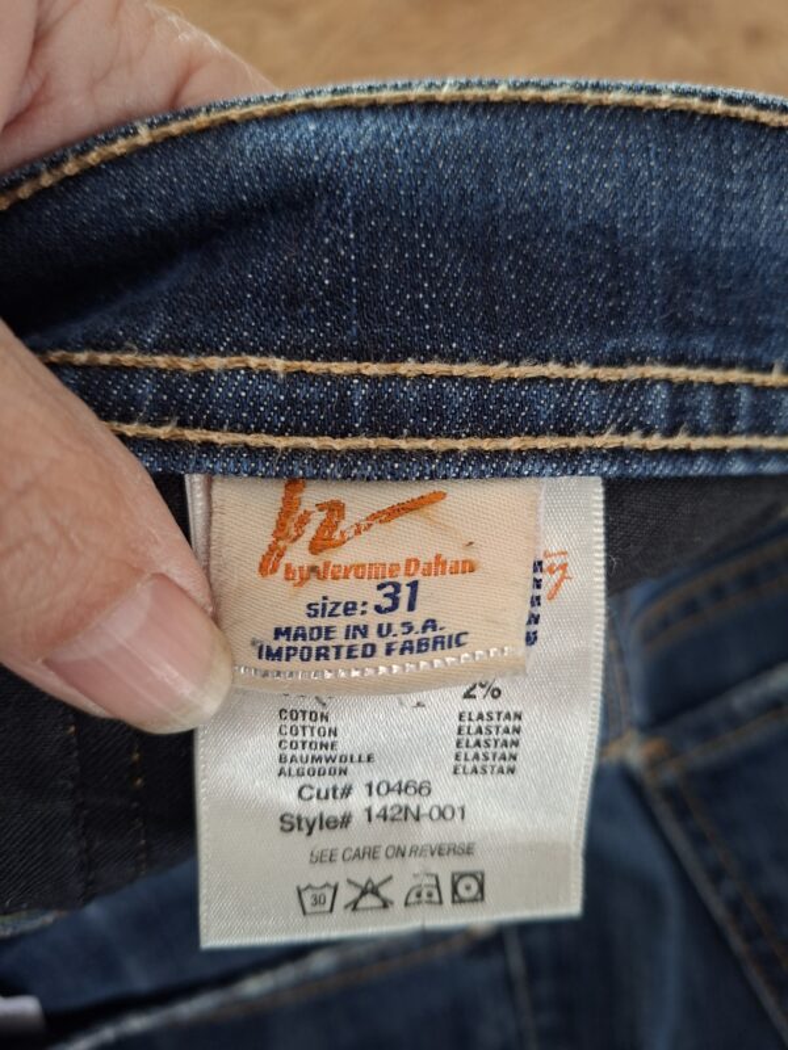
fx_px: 698
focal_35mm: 23
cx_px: 394
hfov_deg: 58.9
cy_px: 525
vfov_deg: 73.9
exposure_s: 1/30
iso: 400
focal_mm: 5.54
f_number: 1.8
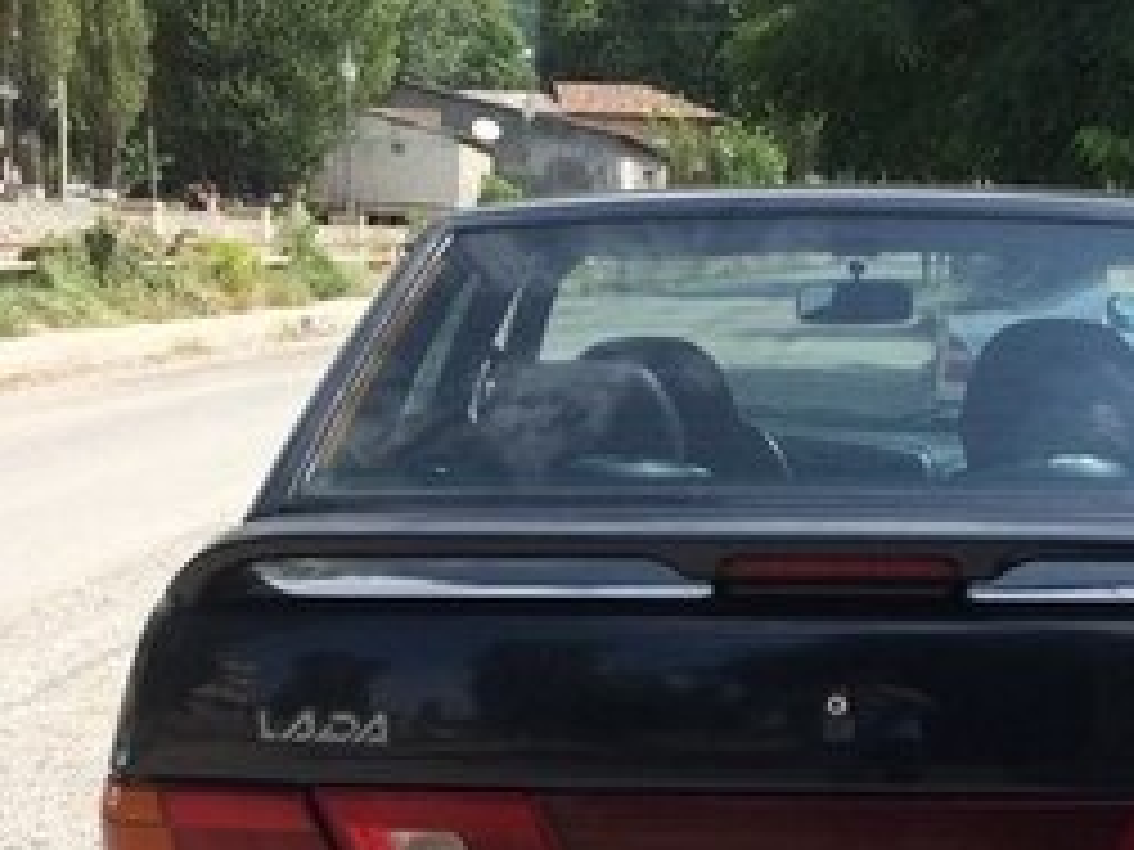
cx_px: 688
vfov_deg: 18.4
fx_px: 2490
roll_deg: -0.8
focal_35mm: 76
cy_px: 1005
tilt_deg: -12.6
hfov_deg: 25.6
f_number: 2.2
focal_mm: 4.15
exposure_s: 1/1520
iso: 32
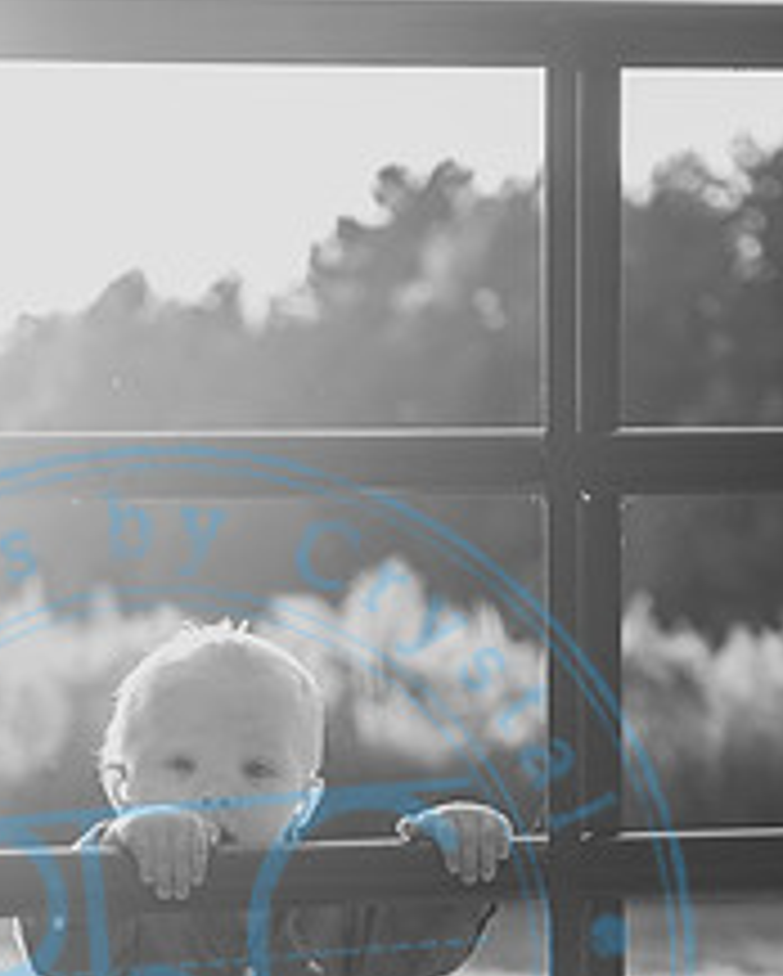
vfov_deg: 13.9
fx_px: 3934
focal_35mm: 136
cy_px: 976
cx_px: 135
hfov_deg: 11.3
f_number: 4
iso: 200
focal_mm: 70
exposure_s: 1/200
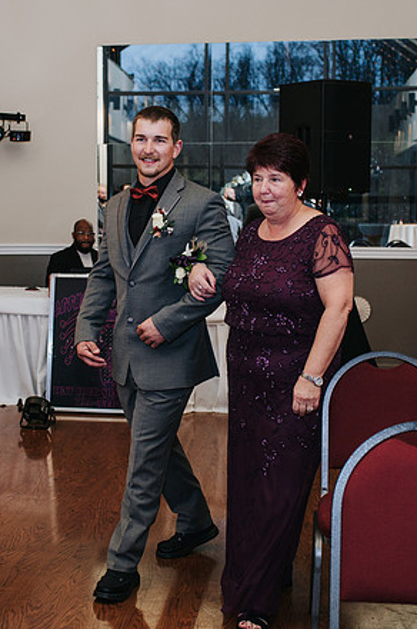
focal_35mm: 57
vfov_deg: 35.1
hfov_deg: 23.5
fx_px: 993
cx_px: 122
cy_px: 294
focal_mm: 35
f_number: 3.2
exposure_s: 1/200
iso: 800
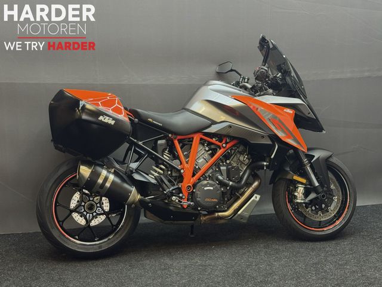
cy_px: 144
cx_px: 191
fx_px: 530
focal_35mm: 48
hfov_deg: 39.7
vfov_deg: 30.3
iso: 200
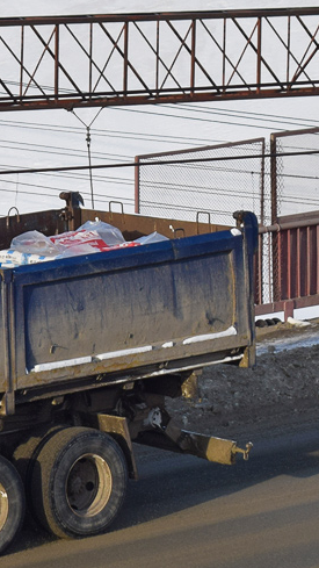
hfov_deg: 5.6
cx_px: -274
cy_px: 312
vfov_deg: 10.2
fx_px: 3193
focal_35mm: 212
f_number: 5.6
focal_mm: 55
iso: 200
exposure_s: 1/800
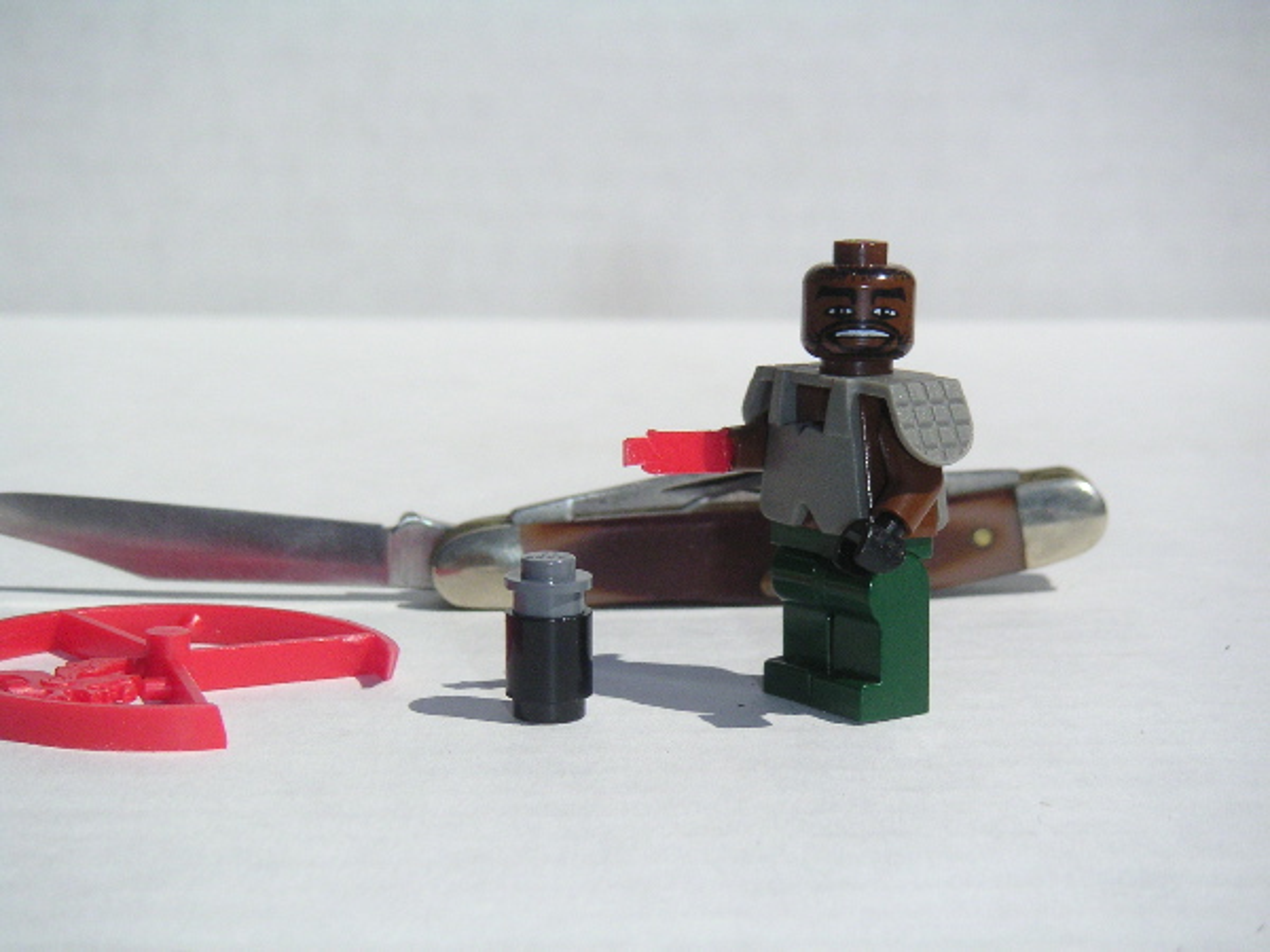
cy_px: 476
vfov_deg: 17.6
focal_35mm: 84
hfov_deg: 23.3
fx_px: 3082
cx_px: 635
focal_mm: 13
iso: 160
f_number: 8
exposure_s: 1/1000
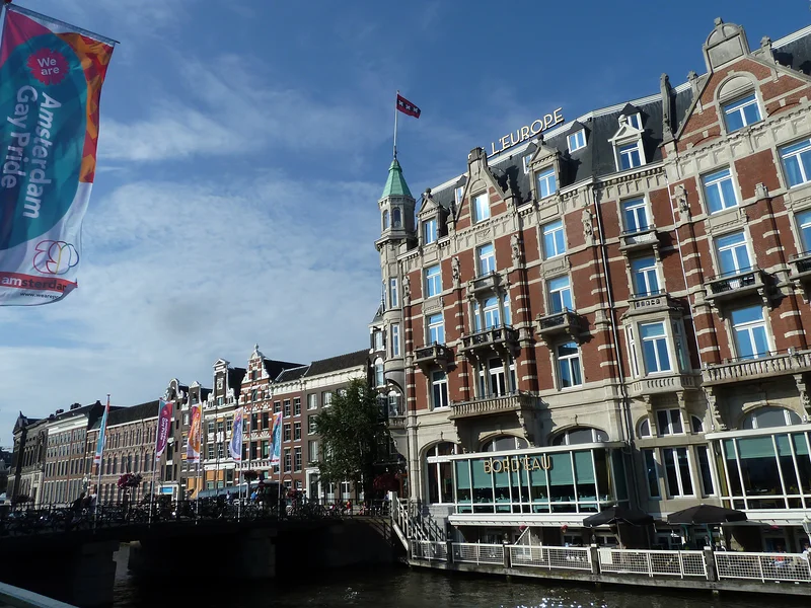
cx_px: 406
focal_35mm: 25
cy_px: 304
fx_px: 586
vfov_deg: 54.9
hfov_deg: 69.4
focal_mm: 4.1
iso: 80
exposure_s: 1/400
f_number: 5.6
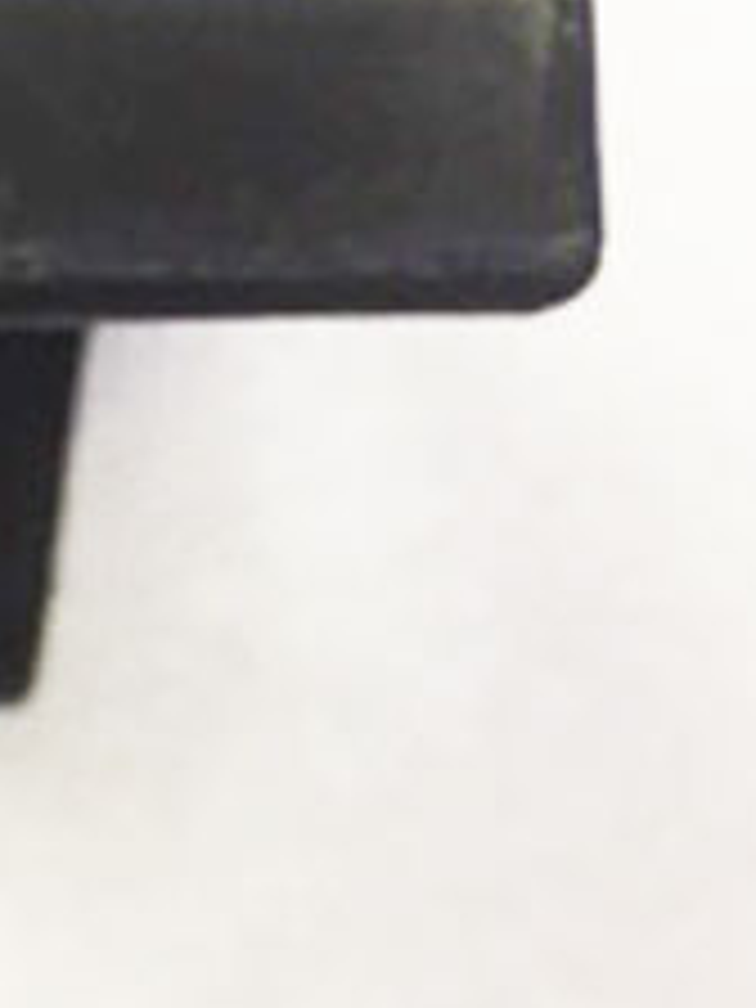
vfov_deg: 23.0
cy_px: 122
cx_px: -153
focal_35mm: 83
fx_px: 2417
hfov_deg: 17.0
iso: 80
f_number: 2.2
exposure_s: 1/30
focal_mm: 4.15
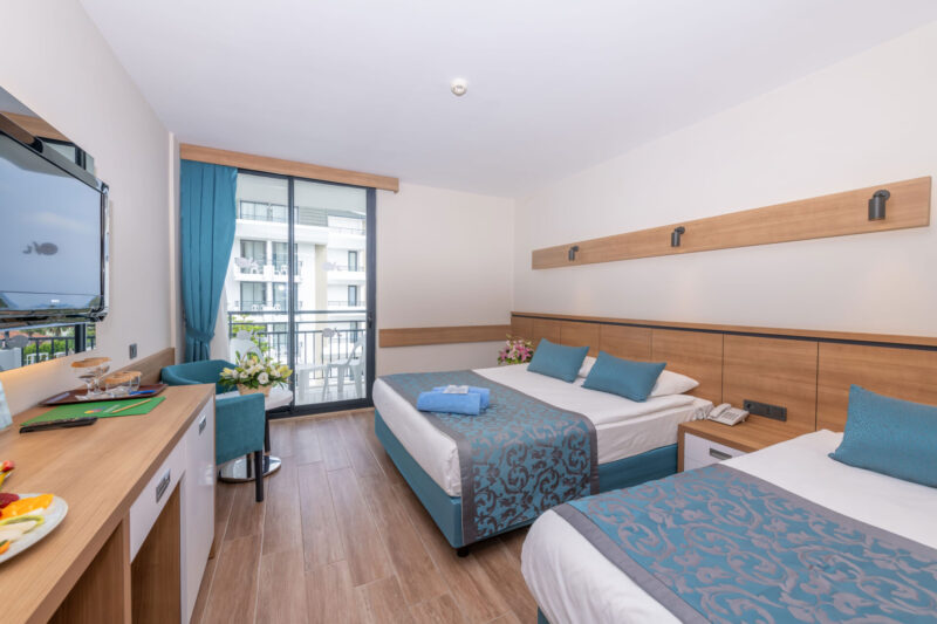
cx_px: 468
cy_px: 312
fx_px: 364
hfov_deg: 104.3
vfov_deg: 81.2
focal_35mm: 14
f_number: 10
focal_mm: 14
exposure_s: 1/125
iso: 100
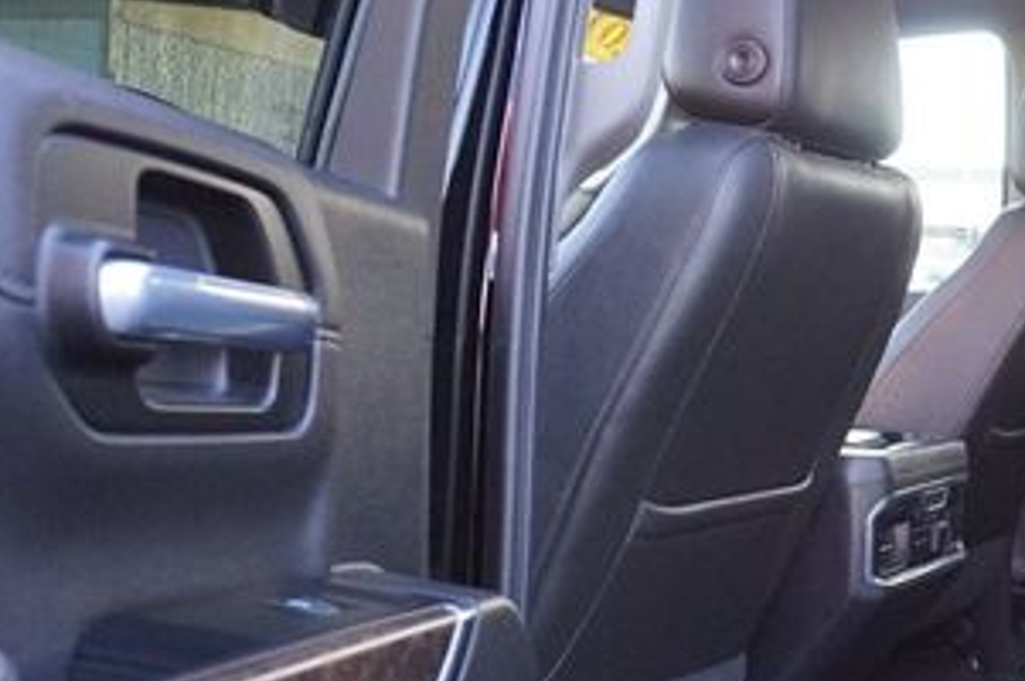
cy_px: 449
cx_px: 1066
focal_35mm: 51
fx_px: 1450
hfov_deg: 34.7
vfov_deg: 26.3
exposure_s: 1/160
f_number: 4
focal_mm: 16
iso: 1600
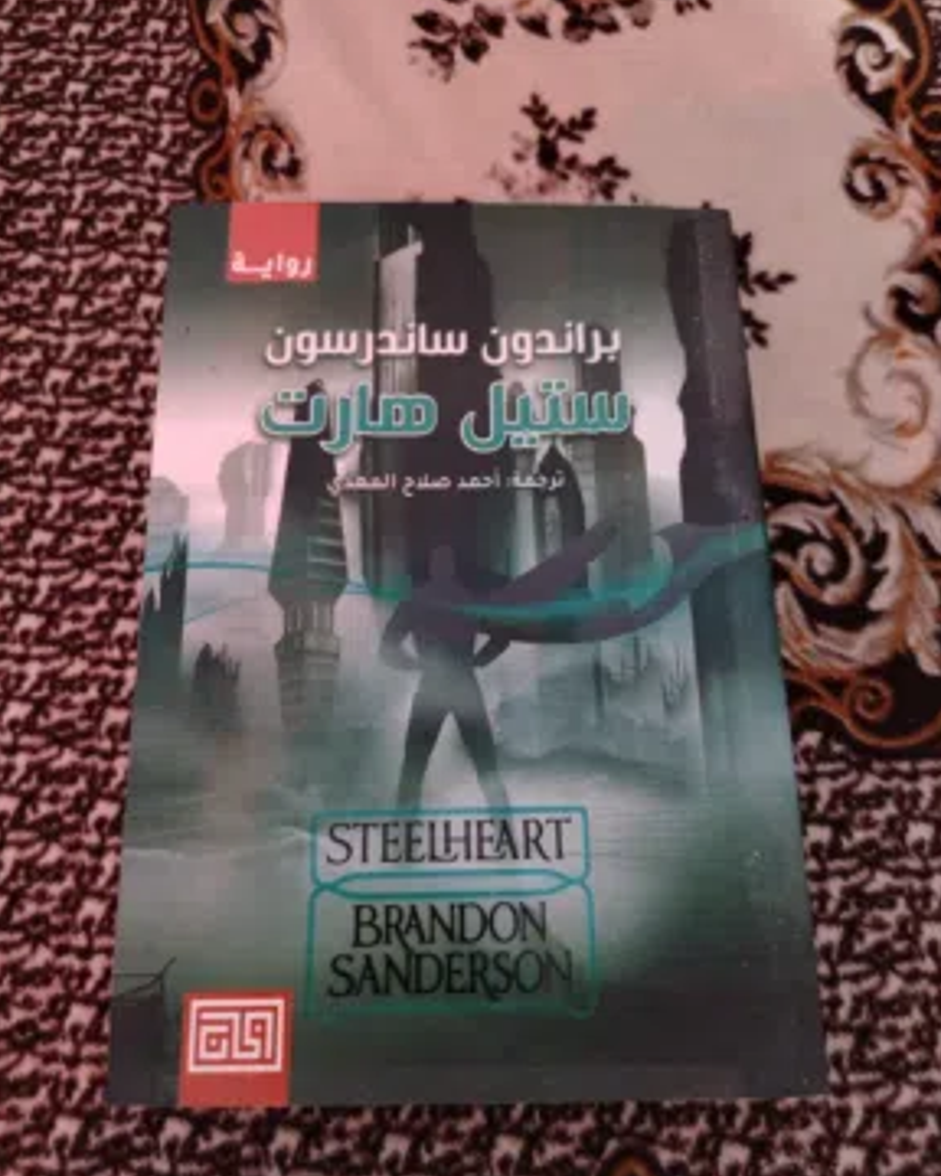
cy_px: 627
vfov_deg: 66.0
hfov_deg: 54.9
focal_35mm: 26
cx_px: 470
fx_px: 905
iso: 4572
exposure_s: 1/25
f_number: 1.75
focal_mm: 5.25
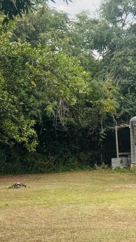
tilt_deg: +0.1
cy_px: 107
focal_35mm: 93
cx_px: 330
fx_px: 596
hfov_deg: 10.9
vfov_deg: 22.9
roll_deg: +0.1
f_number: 1.78
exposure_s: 1/938
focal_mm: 6.76
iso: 80
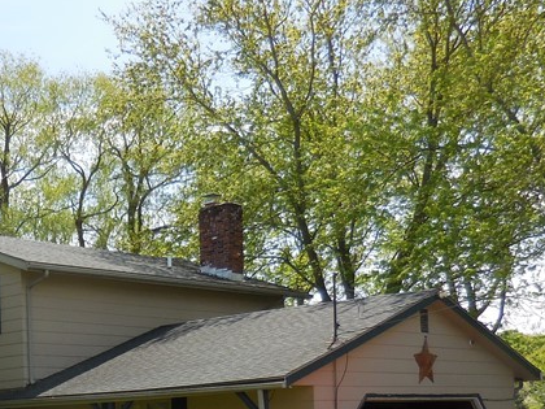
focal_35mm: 61
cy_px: 431
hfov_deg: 30.5
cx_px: 73
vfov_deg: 22.8
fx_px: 960
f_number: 3.3
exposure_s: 1/800
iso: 125
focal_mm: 4.5
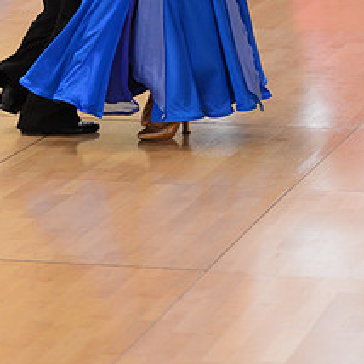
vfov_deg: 8.2
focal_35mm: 212
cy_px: -83
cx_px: 173
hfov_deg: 8.3
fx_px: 2522
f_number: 2.8
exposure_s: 1/250
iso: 2500
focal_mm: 92
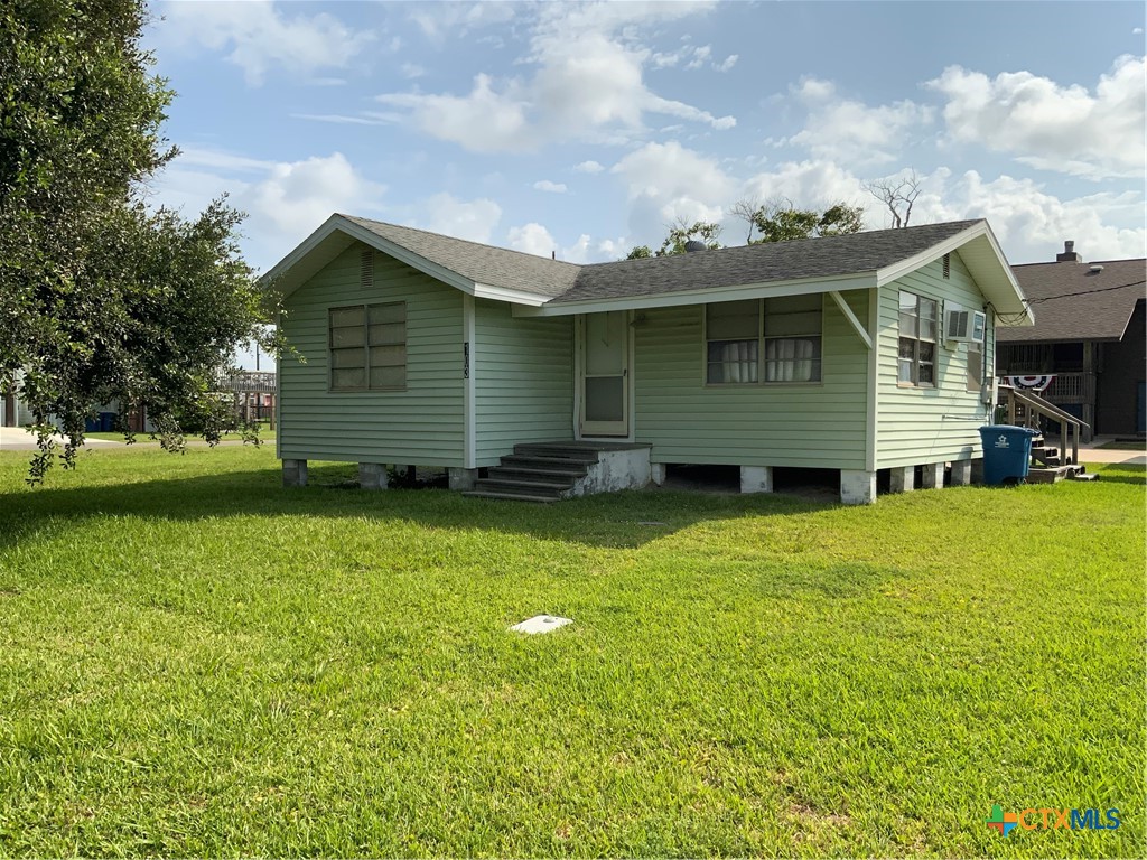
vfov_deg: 48.2
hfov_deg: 61.7
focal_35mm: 29
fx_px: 961
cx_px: 574
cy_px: 430
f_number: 1.8
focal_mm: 3
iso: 20
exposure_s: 1/2801
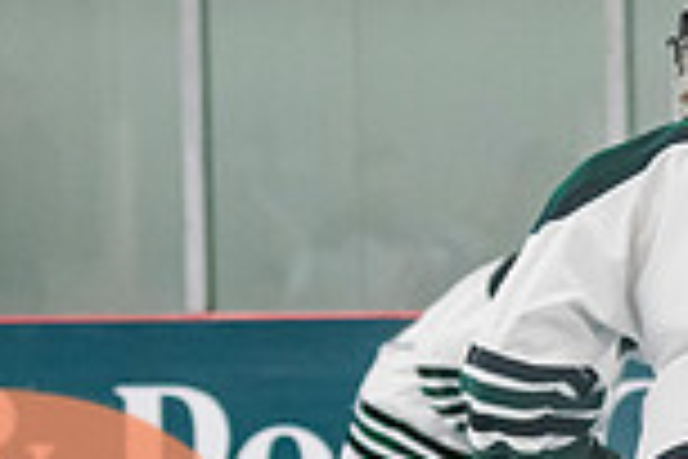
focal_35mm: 522
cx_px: 849
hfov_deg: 3.9
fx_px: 9975
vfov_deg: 2.6
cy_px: 698
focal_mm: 82
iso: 2000
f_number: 3.2
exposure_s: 1/640
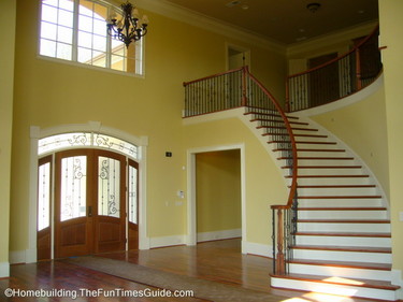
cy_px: 151
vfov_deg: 40.7
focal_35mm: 35
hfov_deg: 52.6
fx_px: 407
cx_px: 202
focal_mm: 5.8
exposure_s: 1/60
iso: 80
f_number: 2.8
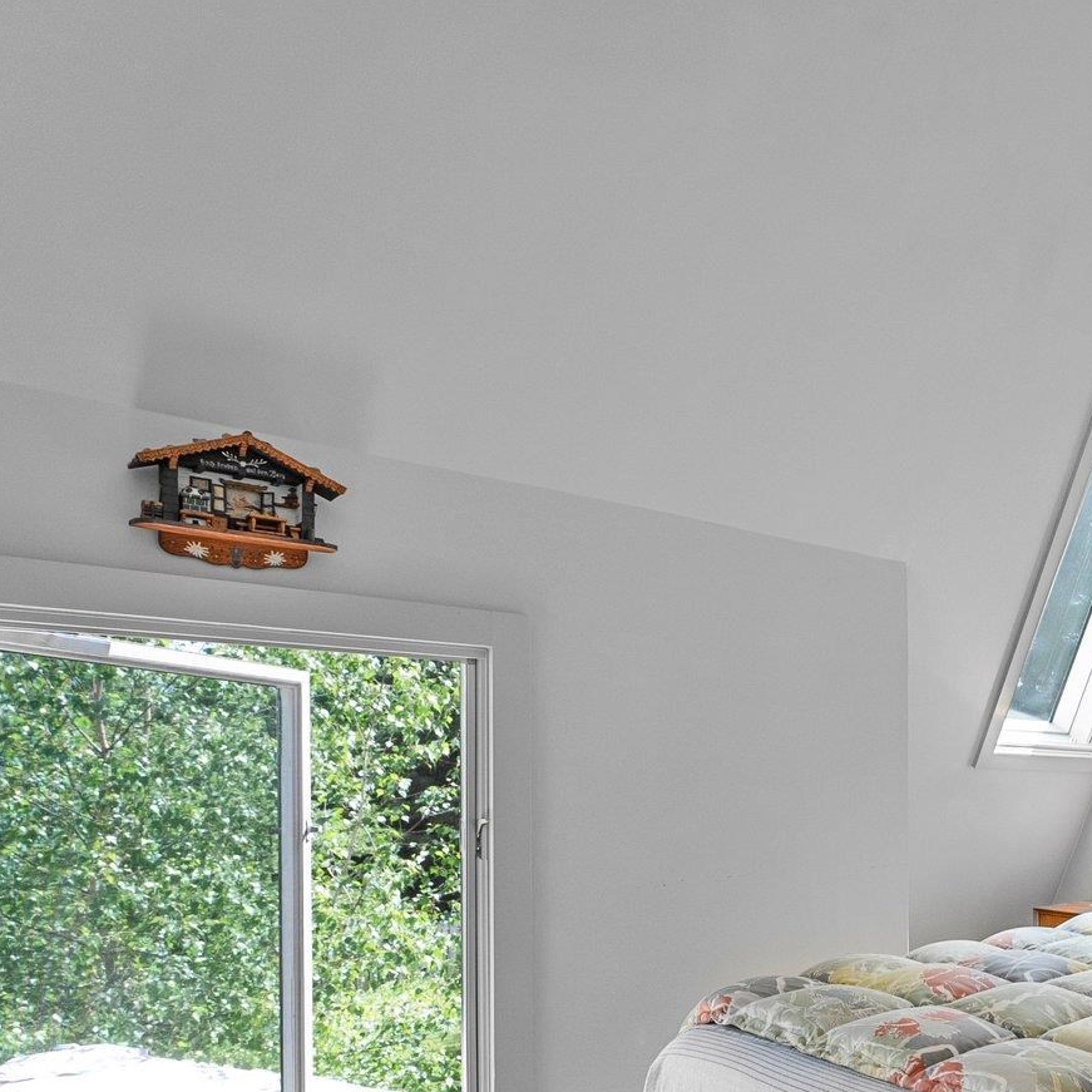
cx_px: 1058
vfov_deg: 53.5
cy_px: 775
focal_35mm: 29
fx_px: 1042
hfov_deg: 47.3
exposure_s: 1/60
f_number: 8
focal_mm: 14.6
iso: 640
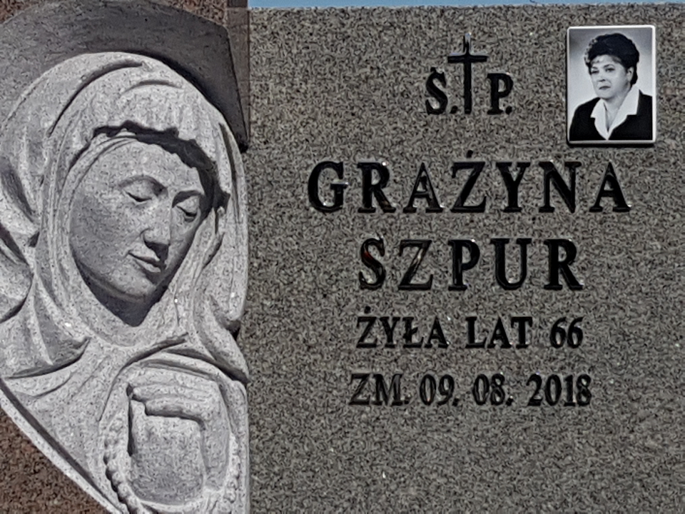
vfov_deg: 53.1
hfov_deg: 67.3
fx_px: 515
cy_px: 257
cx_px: 342
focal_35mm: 26
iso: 40
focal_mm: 4.2
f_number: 1.7
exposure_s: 1/5664
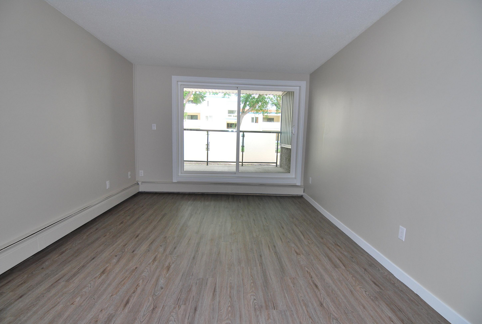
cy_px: 162
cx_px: 241
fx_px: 221
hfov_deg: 94.9
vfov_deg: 72.3
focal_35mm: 16
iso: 200
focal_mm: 11
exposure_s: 1/100
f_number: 5
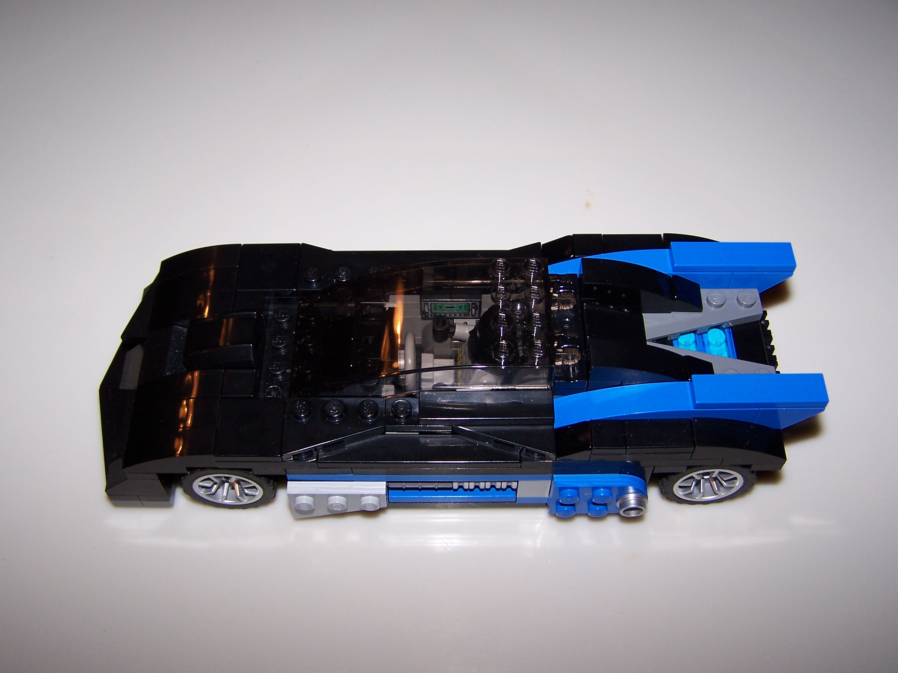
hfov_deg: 49.0
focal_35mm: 38
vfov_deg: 37.7
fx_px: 986
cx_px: 449
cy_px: 336
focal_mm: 6.3
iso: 80
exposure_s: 1/60
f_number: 2.8
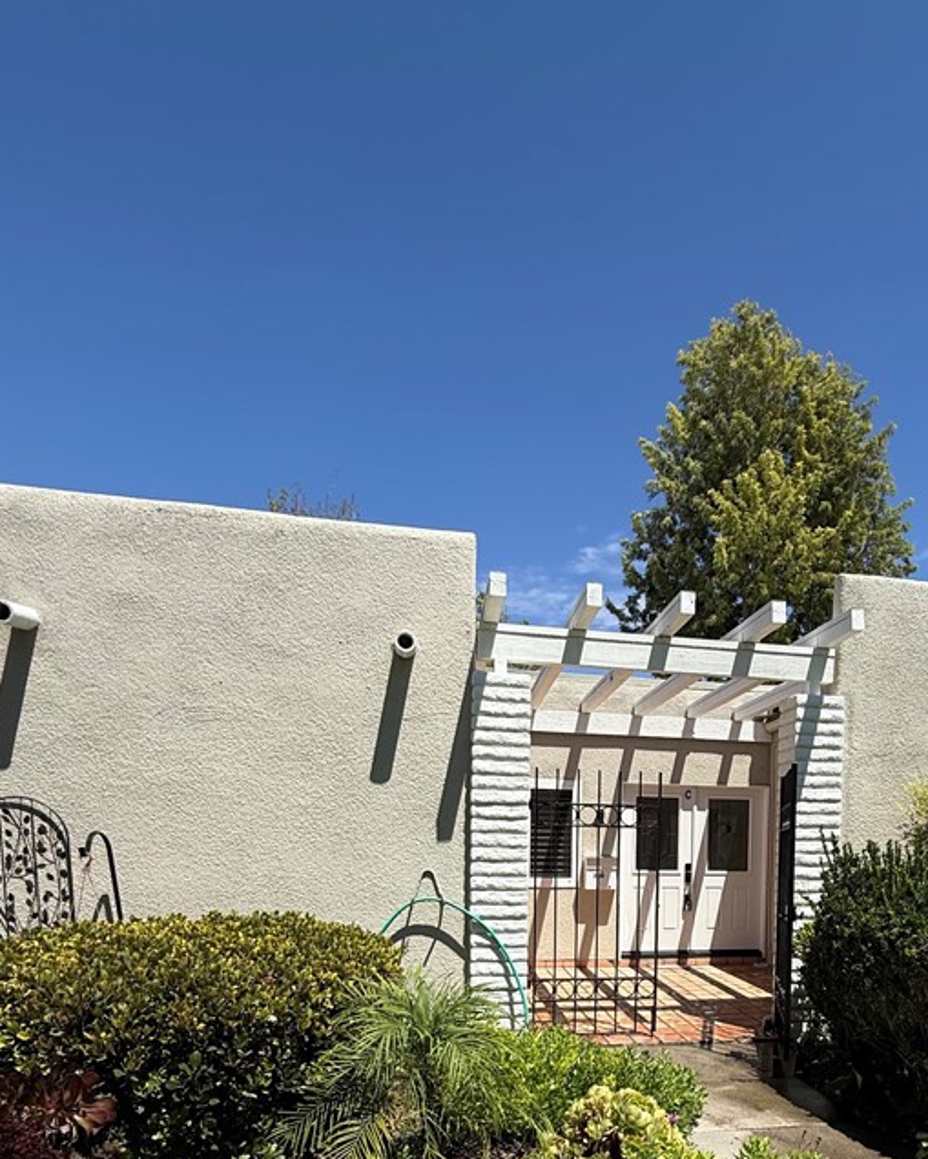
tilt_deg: +0.3
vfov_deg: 69.1
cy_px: 895
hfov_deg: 61.9
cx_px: 603
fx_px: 755
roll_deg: +1.2
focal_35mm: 22
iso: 50
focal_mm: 2.22
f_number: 2.2
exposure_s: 1/2506
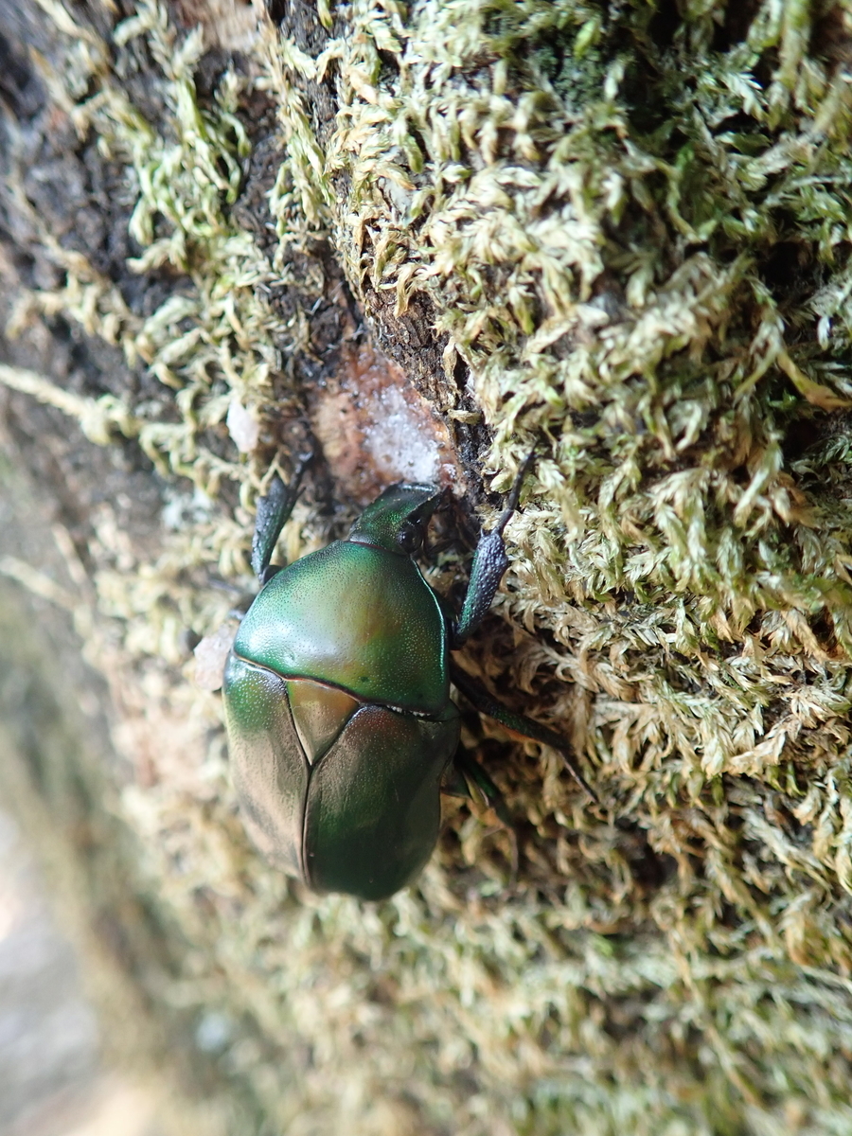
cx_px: 426
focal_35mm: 30
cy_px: 568
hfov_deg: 46.8
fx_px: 985
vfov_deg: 60.0
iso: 250
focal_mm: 5.5
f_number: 2.3
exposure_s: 1/125
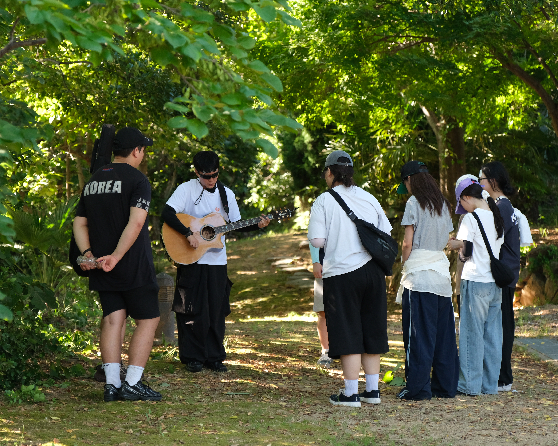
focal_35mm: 126
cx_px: 242
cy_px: 232
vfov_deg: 12.2
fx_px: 2081
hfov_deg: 15.3
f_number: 2.8
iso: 1000
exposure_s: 1/500
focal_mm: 70
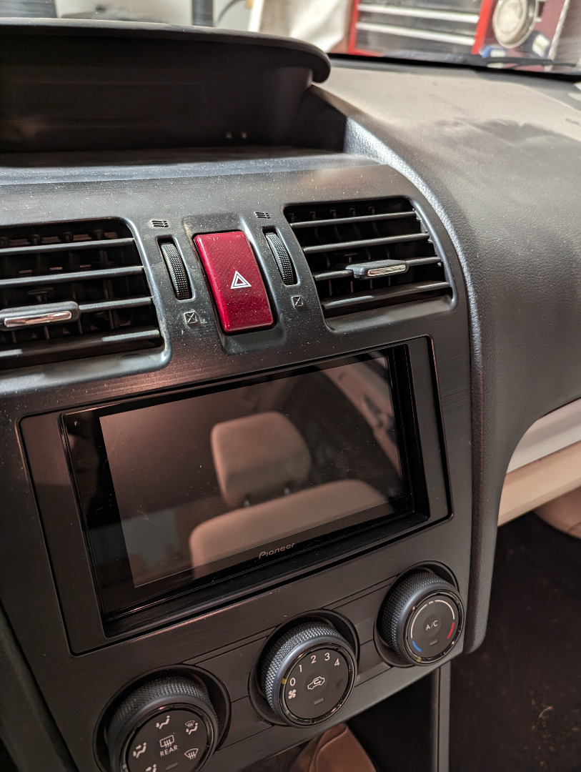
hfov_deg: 56.9
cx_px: 290
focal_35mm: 24
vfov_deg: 71.5
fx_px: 536
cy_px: 386
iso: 1109
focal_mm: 6.81
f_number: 1.85
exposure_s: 1/24
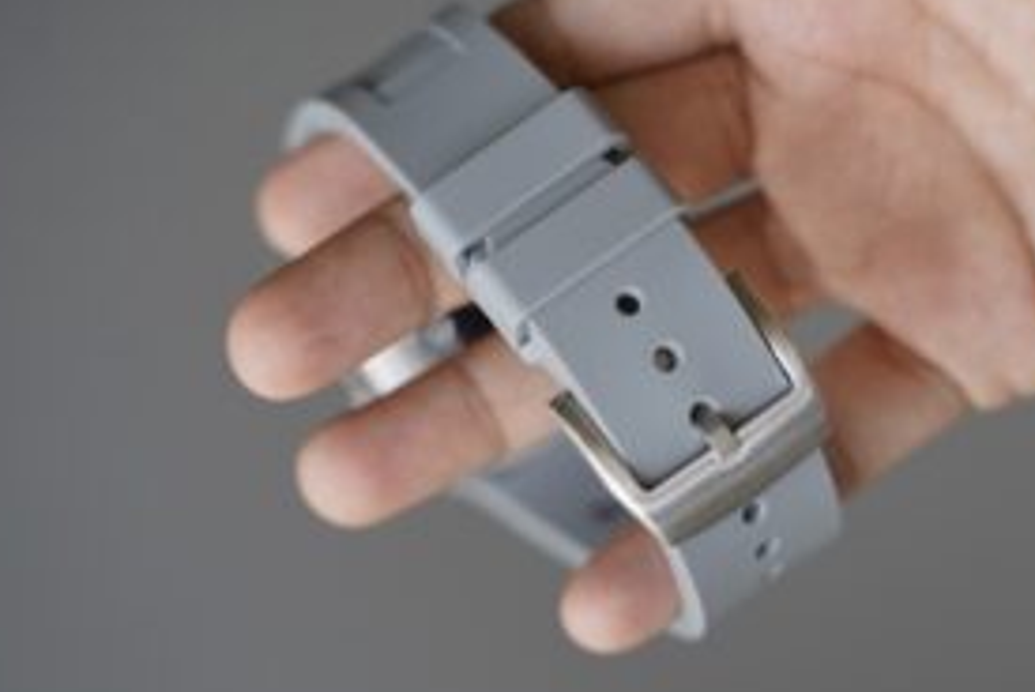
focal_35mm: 109
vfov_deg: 12.6
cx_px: 640
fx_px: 3137
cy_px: 288
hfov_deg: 18.7
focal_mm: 75
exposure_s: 1/80
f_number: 4
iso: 125
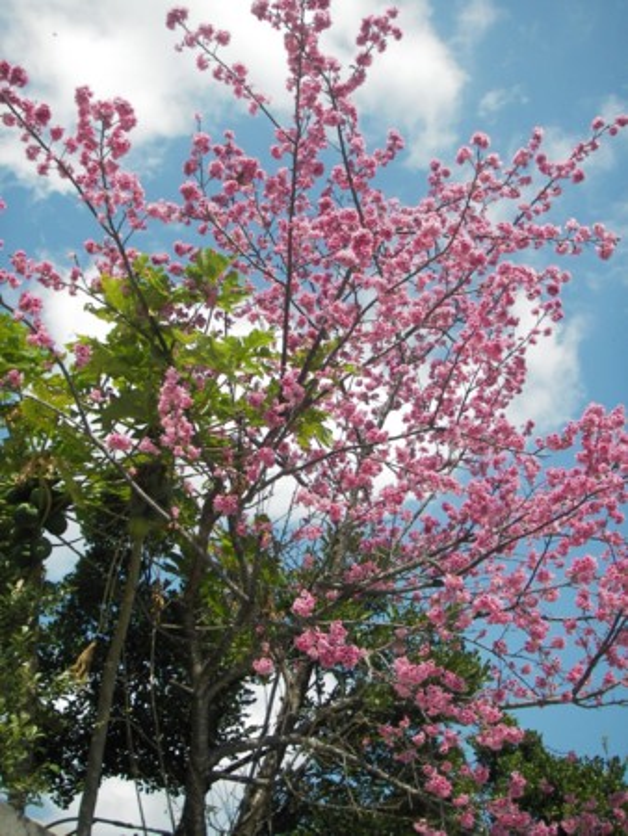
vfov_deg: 49.0
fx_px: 918
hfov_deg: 37.8
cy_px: 418
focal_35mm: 38
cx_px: 314
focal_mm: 6.3
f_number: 3.3
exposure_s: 1/500
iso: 50
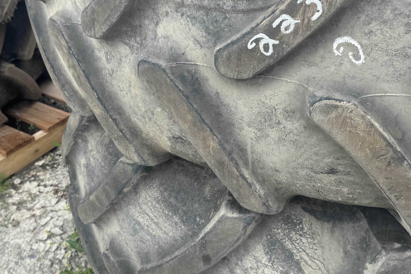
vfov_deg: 31.2
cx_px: 176
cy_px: 131
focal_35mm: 43
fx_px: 491
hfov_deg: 45.3
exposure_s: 1/900
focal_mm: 6.76
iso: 80
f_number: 1.78
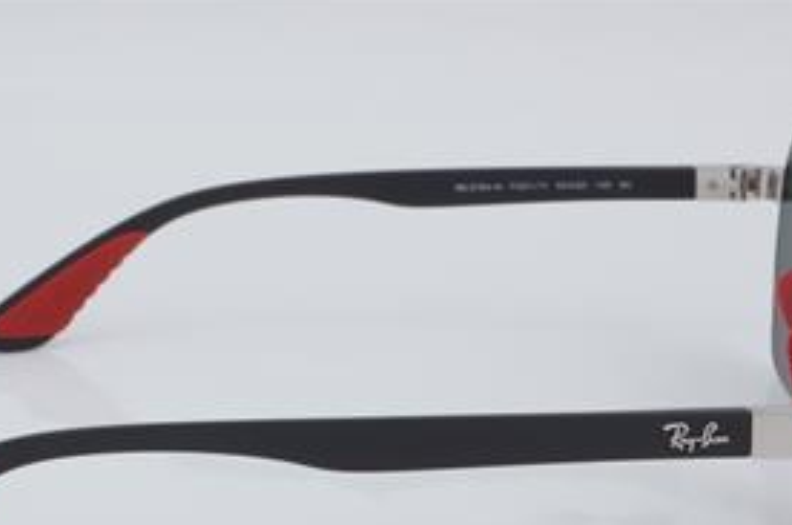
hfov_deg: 17.1
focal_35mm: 120
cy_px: 367
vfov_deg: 11.4
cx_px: 353
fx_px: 2629
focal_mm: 55
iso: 100
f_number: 32
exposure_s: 1/4
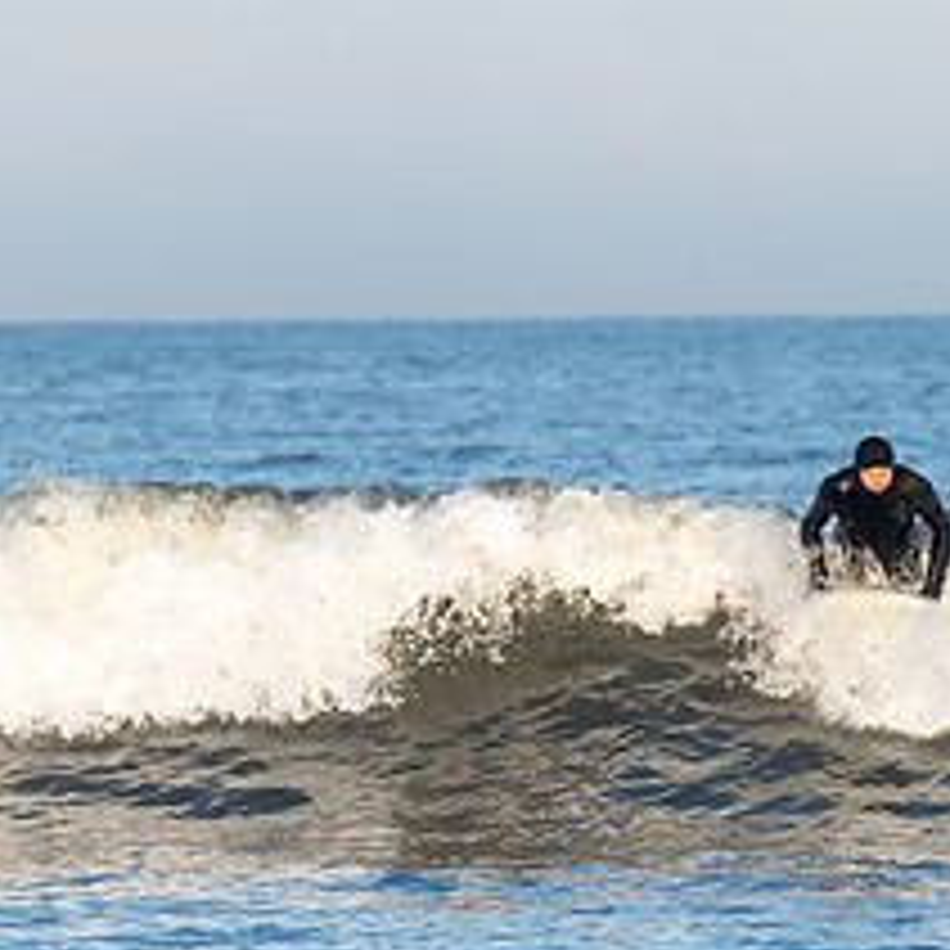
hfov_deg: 2.5
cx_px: -36
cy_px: 546
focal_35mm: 693
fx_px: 21517
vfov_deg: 2.5
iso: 160
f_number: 4
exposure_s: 1/1000
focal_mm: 182
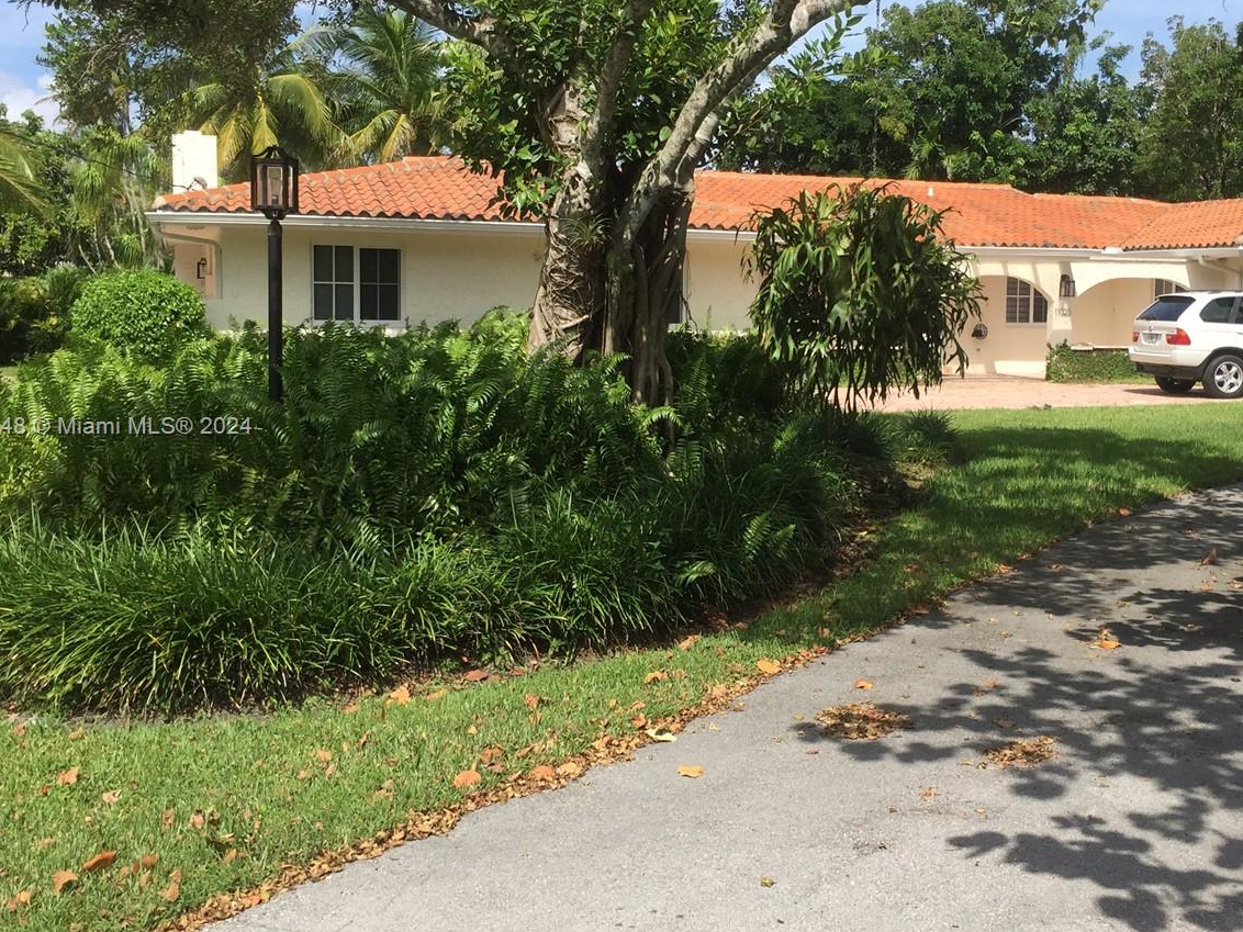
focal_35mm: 41
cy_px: 428
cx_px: 780
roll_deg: -2.0
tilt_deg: -5.3
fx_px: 1472
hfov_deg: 45.4
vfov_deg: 35.1
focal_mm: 4.15
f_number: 2.2
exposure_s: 1/1721
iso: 32
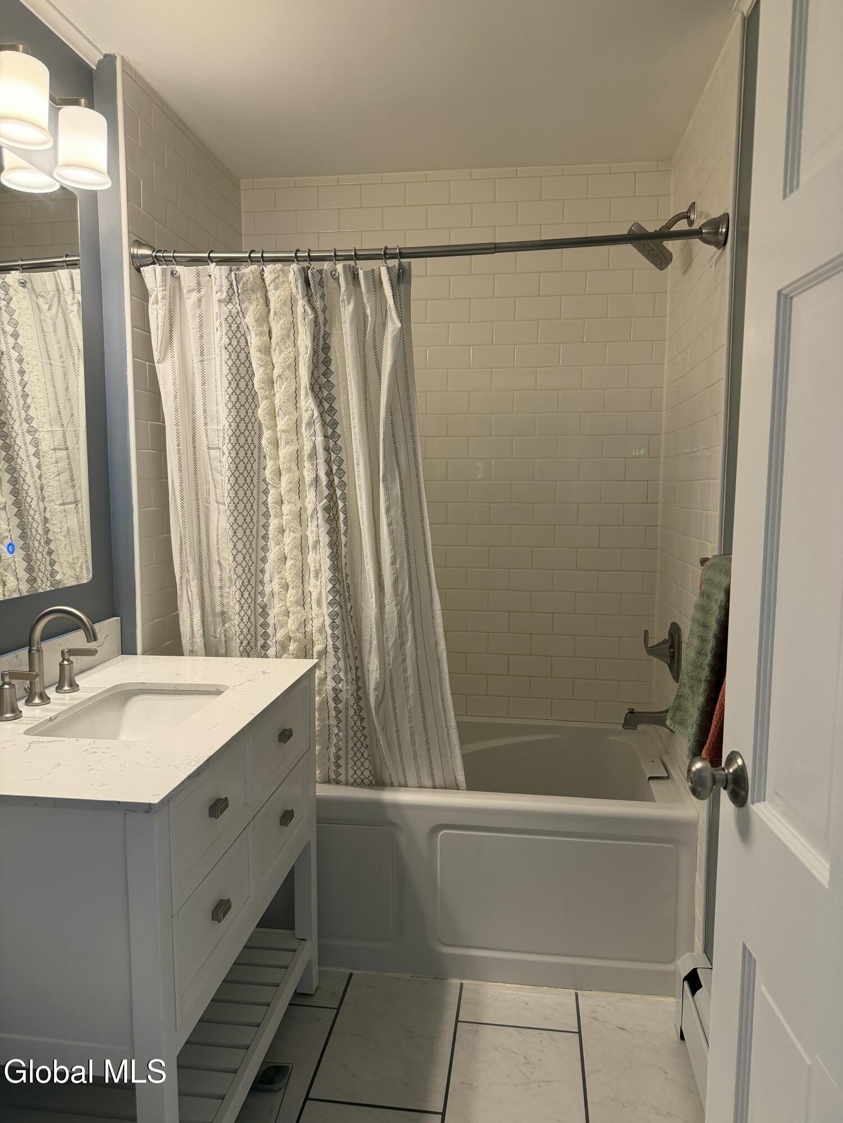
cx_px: 422
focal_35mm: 24
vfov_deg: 71.6
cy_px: 562
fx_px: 779
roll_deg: -0.3
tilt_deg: -6.2
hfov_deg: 56.8
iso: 200
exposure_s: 1/115
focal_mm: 6.76
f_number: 1.78
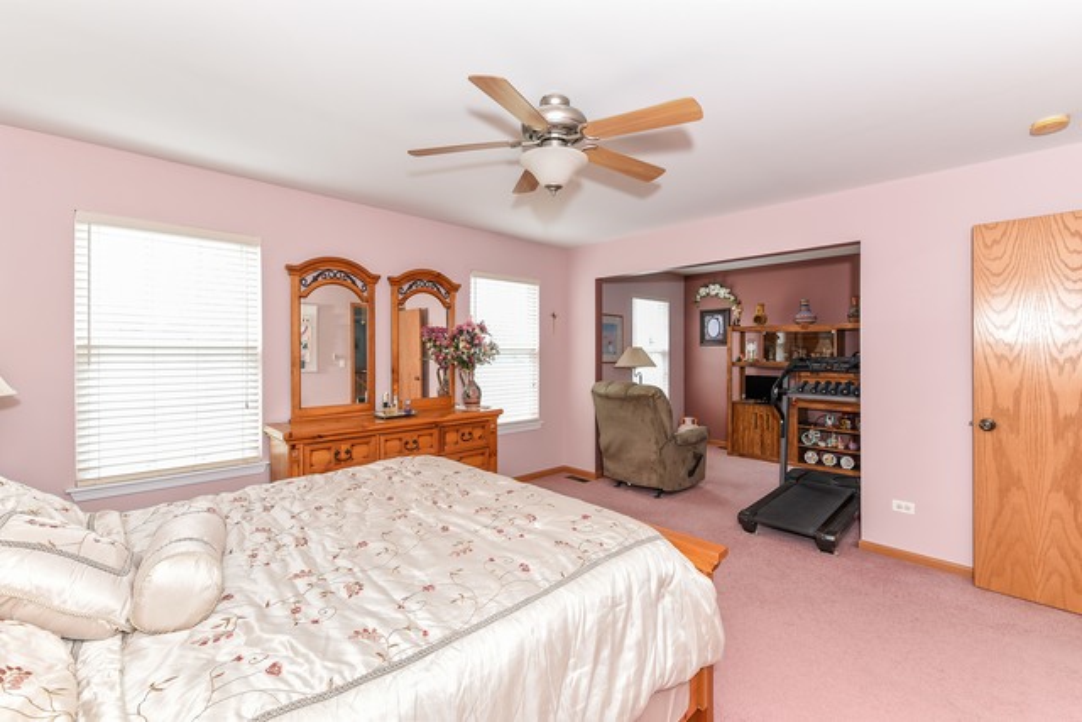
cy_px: 361
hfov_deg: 100.4
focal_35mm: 15
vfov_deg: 77.4
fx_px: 451
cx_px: 541
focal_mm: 15
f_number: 8
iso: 200
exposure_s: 1/25
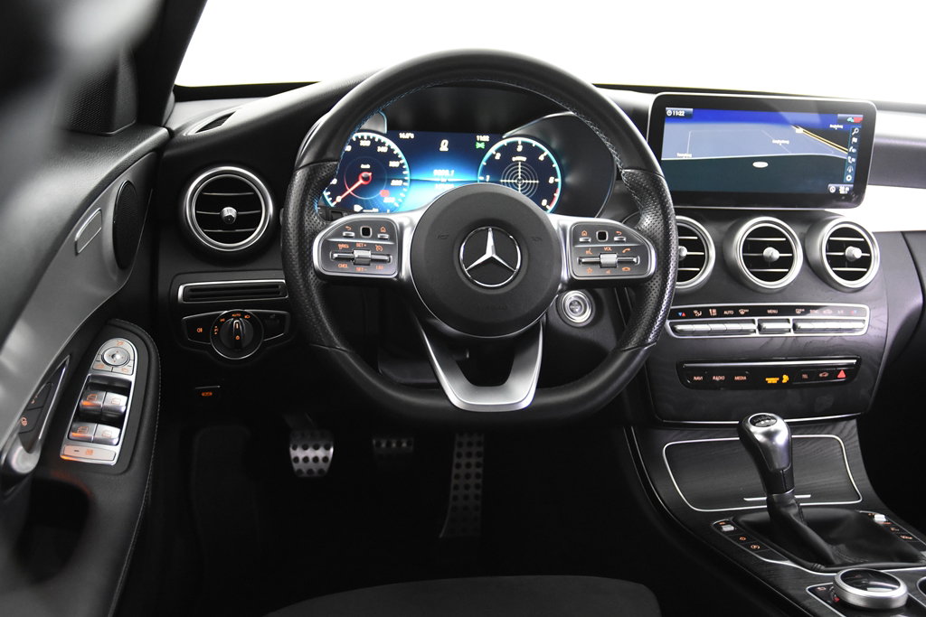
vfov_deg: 34.2
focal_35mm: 39
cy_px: 308
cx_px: 463
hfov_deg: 49.5
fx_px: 1003
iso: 4000
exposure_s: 1/40
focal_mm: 26
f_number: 3.2
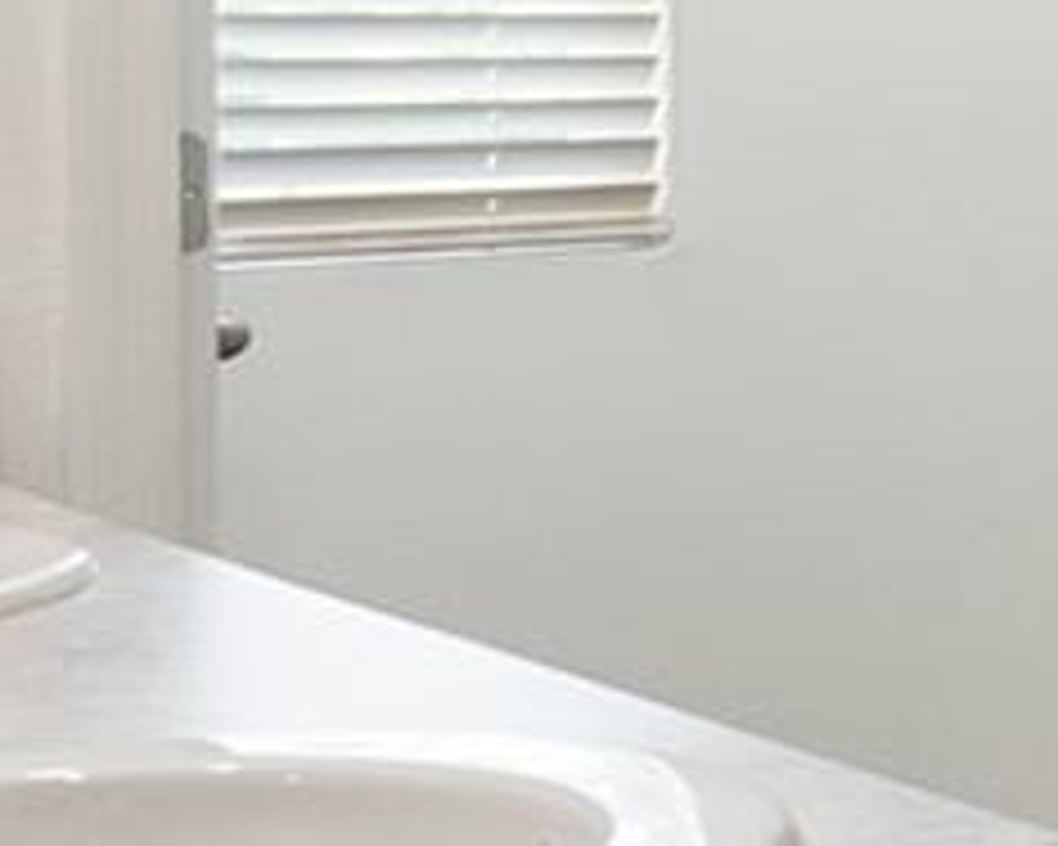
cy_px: 187
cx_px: 2800
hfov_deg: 12.9
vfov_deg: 15.9
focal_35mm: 96
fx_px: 3006
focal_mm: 10
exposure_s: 1/30
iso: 1000
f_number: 6.7
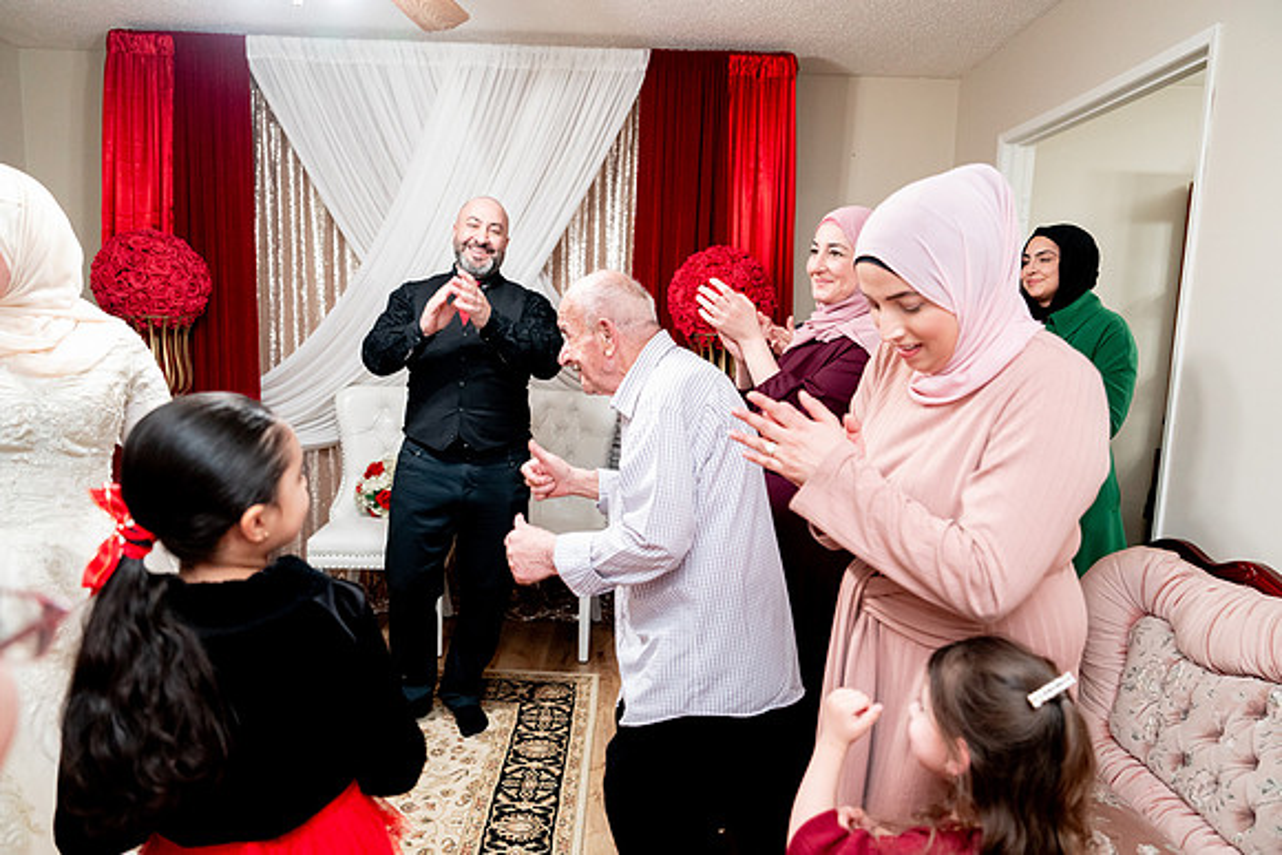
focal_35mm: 24
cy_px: 428
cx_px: 641
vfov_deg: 53.2
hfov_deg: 73.7
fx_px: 855
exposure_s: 1/160
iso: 3200
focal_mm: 24
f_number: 2.8
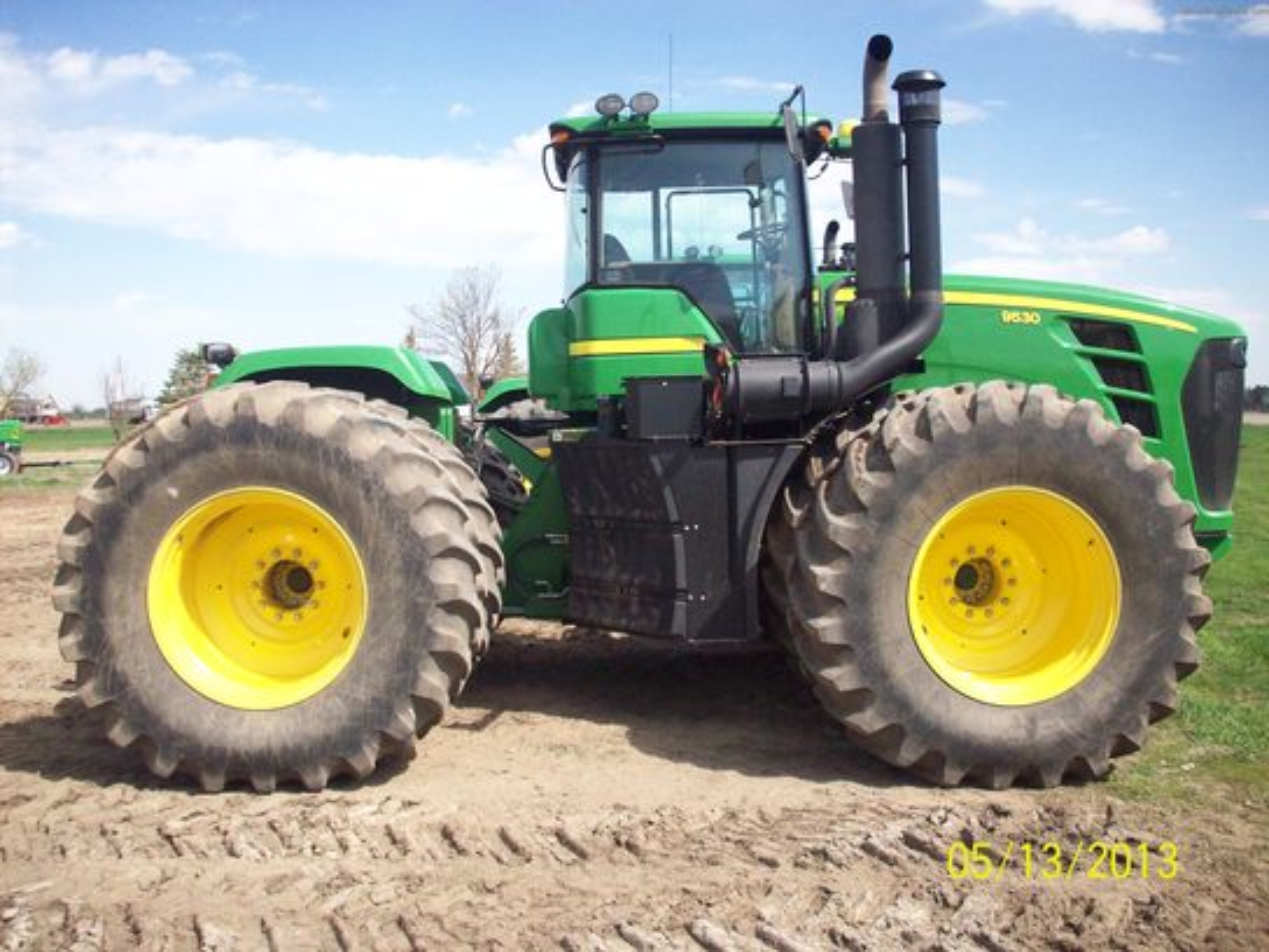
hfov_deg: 50.1
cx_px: 634
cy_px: 476
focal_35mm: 37
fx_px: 1356
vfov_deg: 38.7
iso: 160
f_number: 5.6
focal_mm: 6.2
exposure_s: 1/409
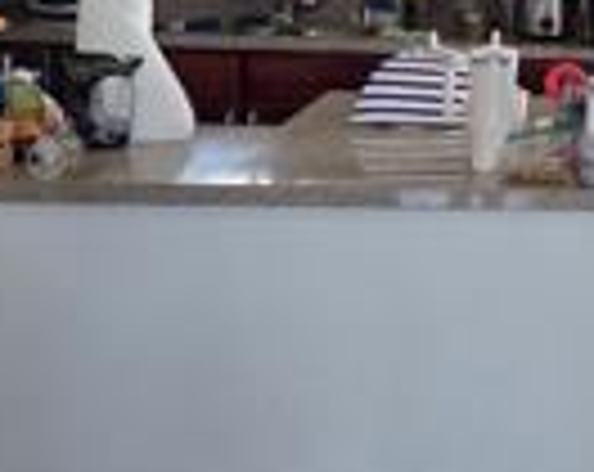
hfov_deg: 15.2
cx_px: 1084
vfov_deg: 14.0
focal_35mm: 109
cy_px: 72
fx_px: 1912
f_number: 1.8
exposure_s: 1/120
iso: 500
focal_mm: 5.4
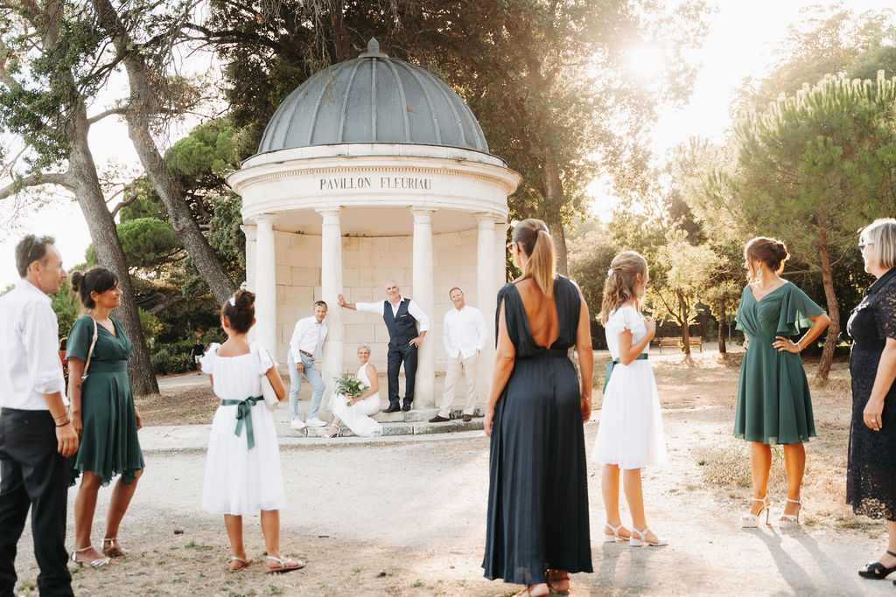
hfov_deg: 48.4
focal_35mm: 40
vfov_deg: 33.3
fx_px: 998
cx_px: 442
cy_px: 290
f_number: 2.8
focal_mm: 37.7
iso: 125
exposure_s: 1/640
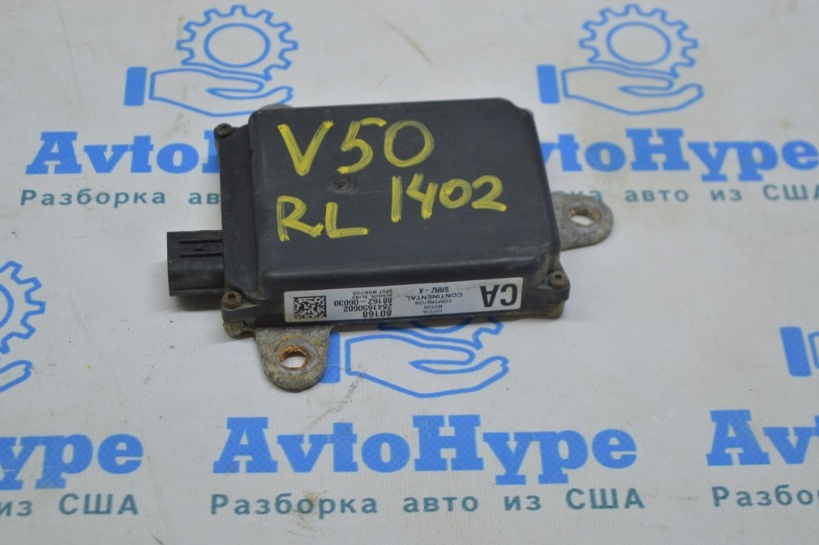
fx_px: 1729
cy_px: 272
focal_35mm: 76
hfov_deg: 26.7
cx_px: 405
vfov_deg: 17.9
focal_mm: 50
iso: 400
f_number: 5.6
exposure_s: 1/40
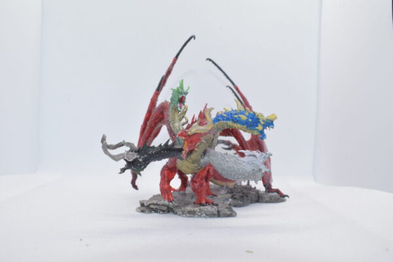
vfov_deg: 36.9
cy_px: 131
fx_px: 393
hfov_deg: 53.1
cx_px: 196
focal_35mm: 36
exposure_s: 1/125
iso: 800
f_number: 13
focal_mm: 24
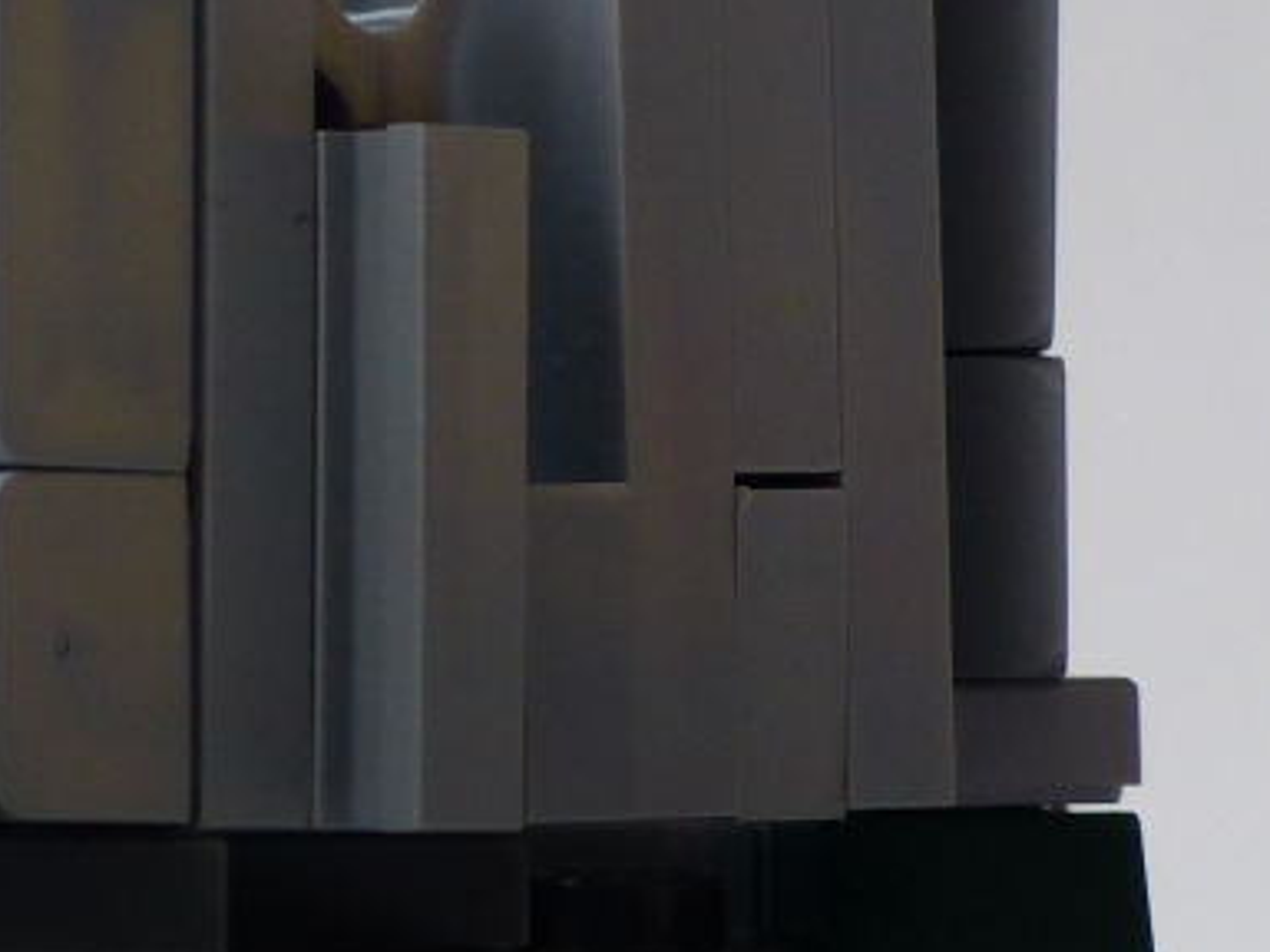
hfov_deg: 7.8
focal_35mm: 250
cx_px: -493
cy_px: 369
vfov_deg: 5.9
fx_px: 9172
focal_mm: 10.9
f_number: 2.8
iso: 100
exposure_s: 1/125
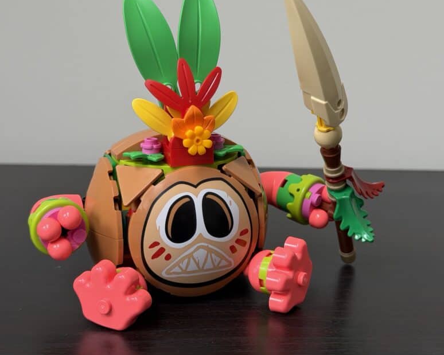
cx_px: 225
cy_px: 150
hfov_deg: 30.5
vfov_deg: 24.6
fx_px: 815
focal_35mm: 62
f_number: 1.78
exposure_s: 1/82
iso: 100
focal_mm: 6.76
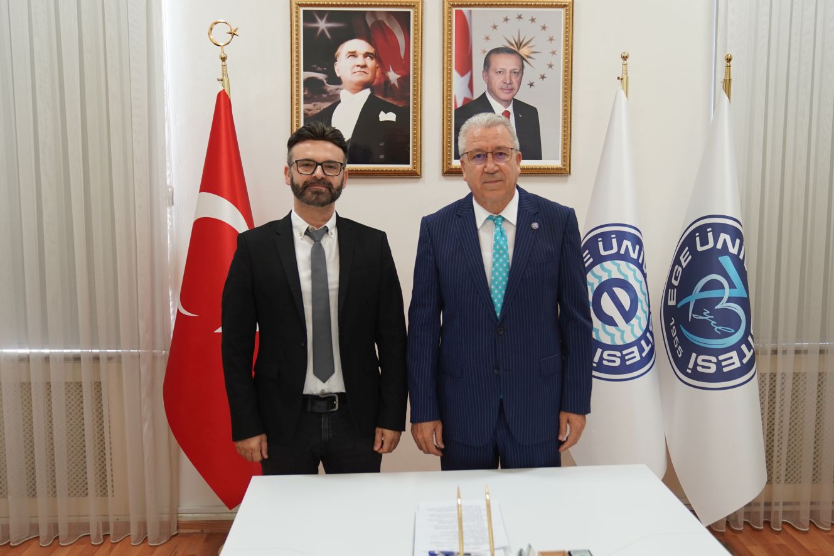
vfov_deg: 37.8
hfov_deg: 54.4
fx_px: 811
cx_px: 438
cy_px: 266
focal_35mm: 35
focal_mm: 31
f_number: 2.8
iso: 800
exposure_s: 1/100
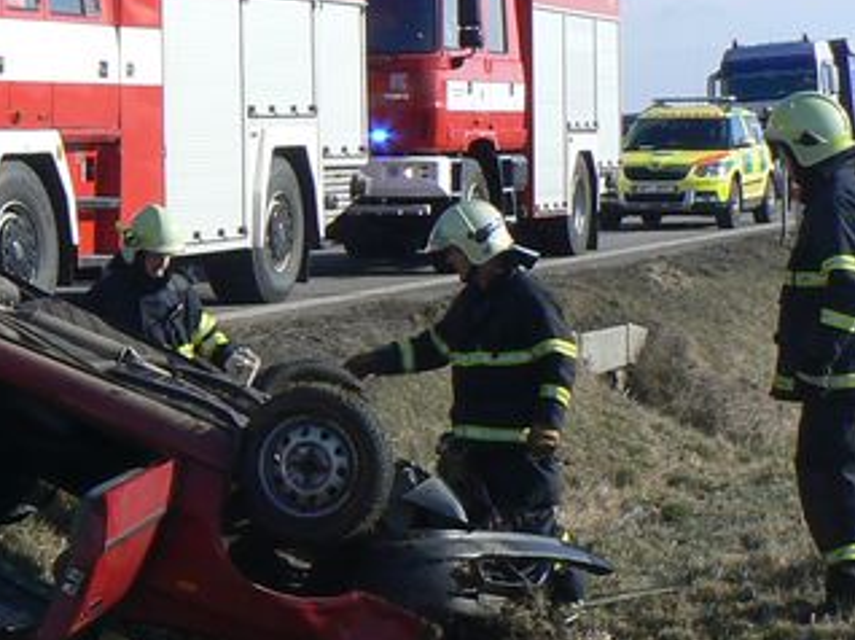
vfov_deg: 12.8
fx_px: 2863
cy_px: 301
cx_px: -285
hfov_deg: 16.0
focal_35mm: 116
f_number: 6.3
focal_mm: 6
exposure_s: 1/400
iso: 80
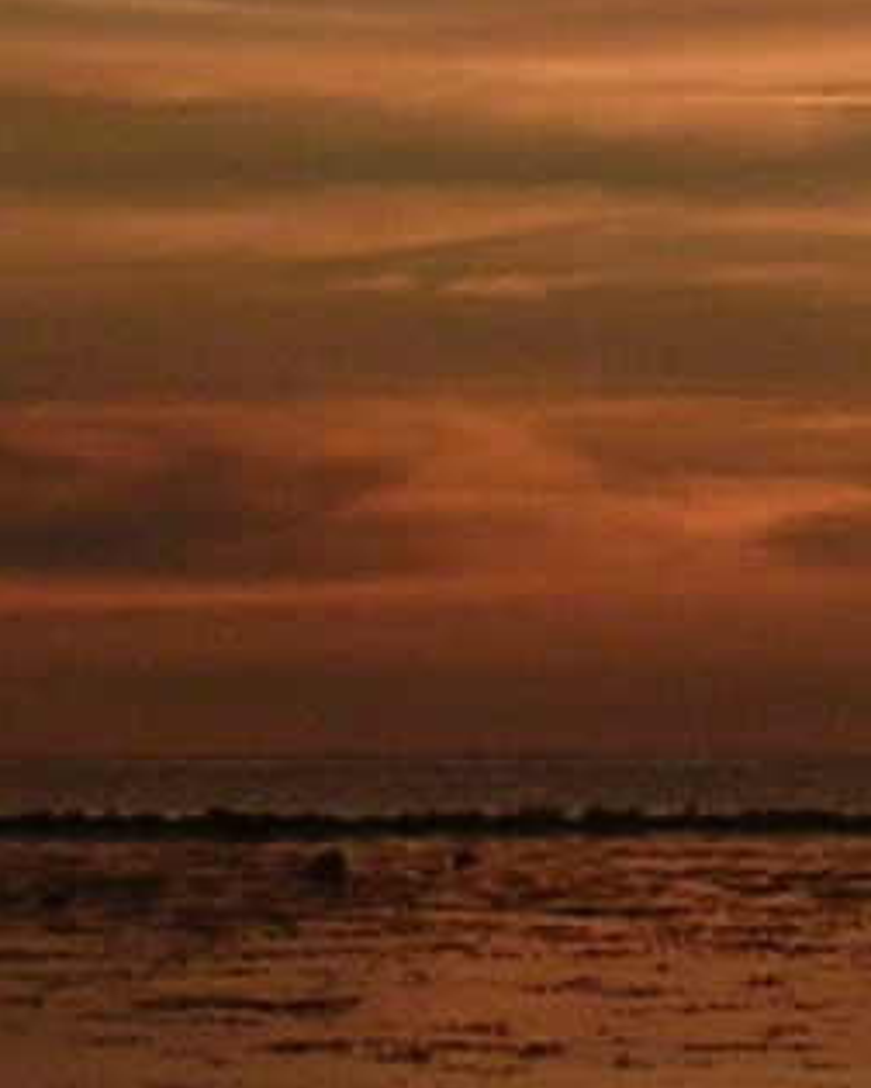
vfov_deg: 2.8
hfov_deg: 2.2
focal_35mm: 683
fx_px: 22008
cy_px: 539
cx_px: 2591
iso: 50
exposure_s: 1/202
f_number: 4.9
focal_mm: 17.4
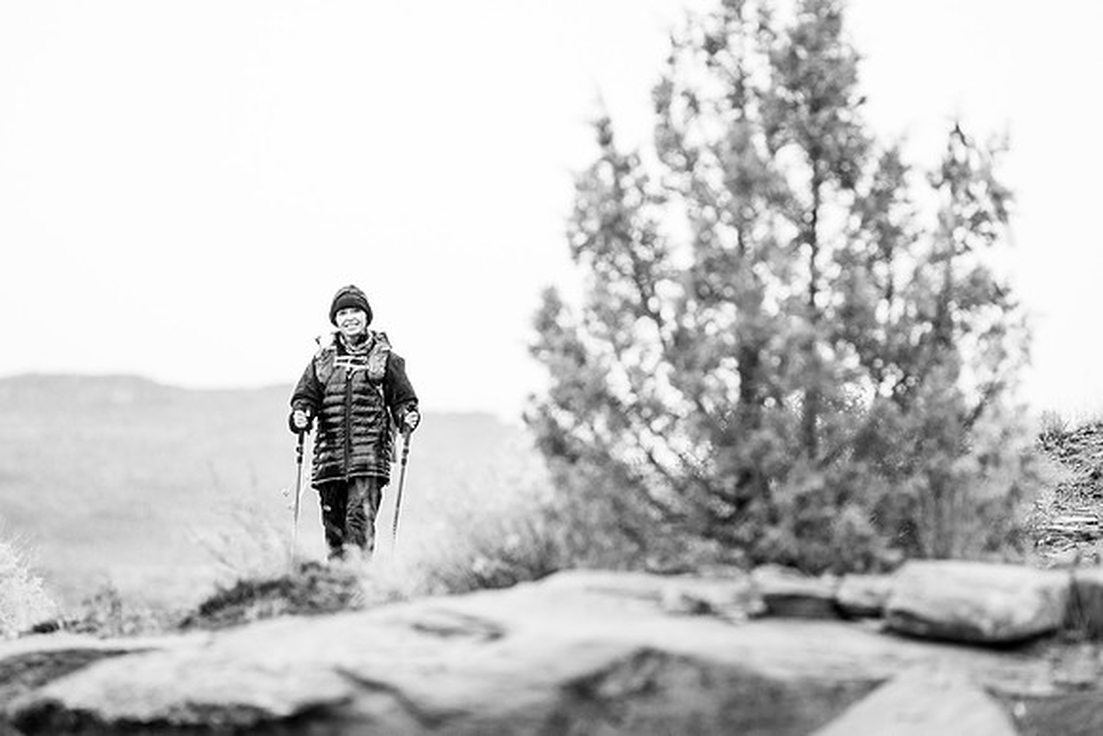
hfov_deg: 10.4
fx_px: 6068
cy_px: 368
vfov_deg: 6.9
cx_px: 552
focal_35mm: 198
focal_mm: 198
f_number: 3.5
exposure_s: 1/250
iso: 640
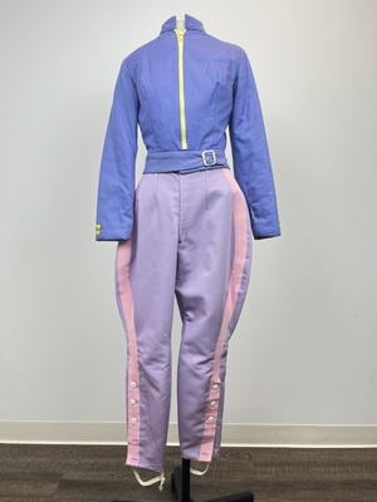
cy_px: 251
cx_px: 188
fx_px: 378
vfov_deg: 67.3
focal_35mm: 26
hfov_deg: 53.1
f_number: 1.6
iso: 50
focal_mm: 5.1
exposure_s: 1/120
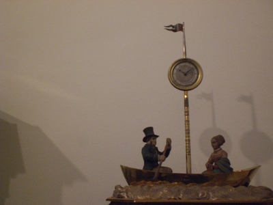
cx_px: 136
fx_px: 300
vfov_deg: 37.7
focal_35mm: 38
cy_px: 102
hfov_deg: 49.0
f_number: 3.1
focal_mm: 6.3
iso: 400
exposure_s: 1/80
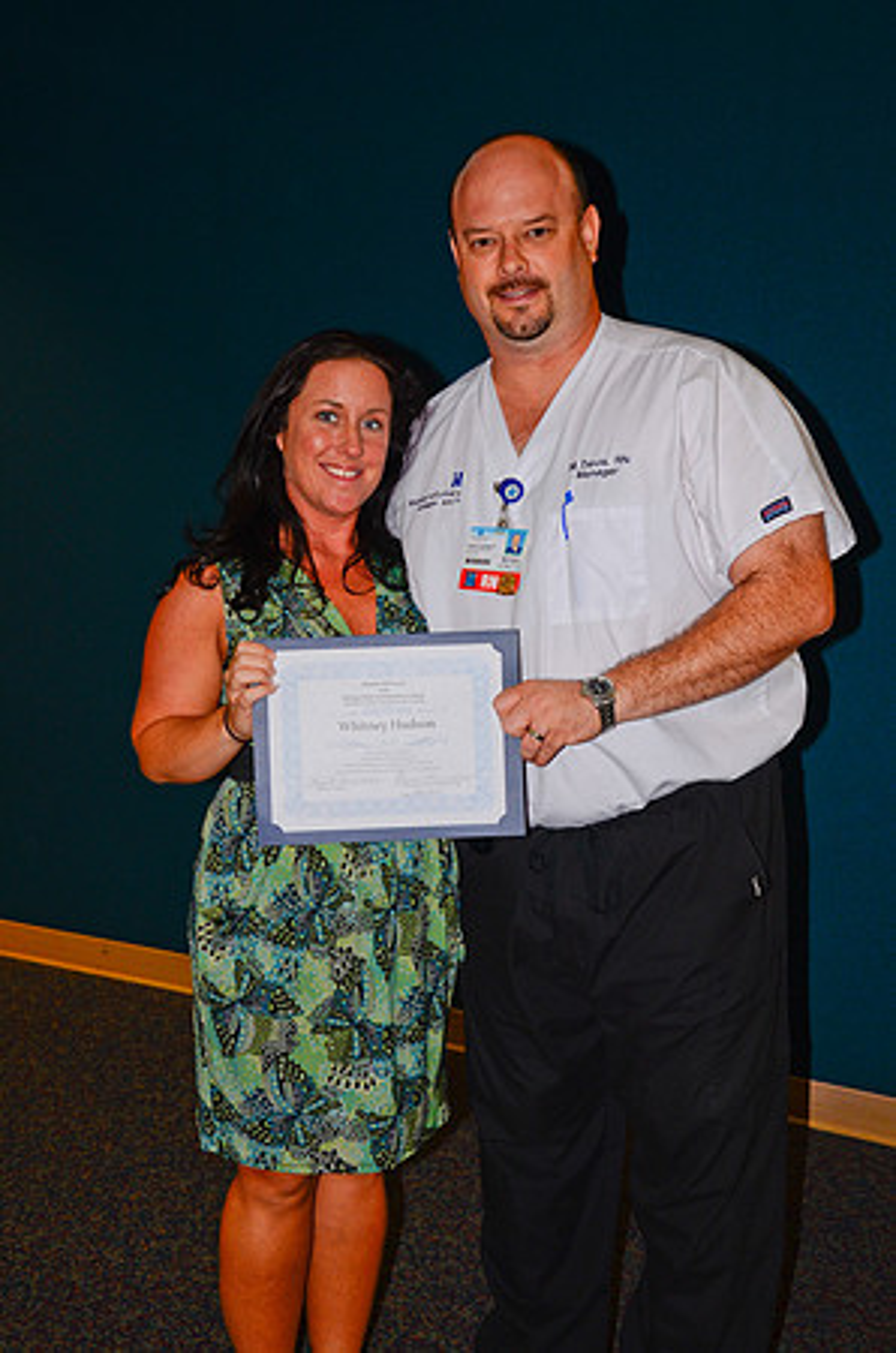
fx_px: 1575
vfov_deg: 46.5
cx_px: 448
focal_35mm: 42
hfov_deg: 31.8
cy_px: 676
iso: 400
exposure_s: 1/50
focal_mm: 28
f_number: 5
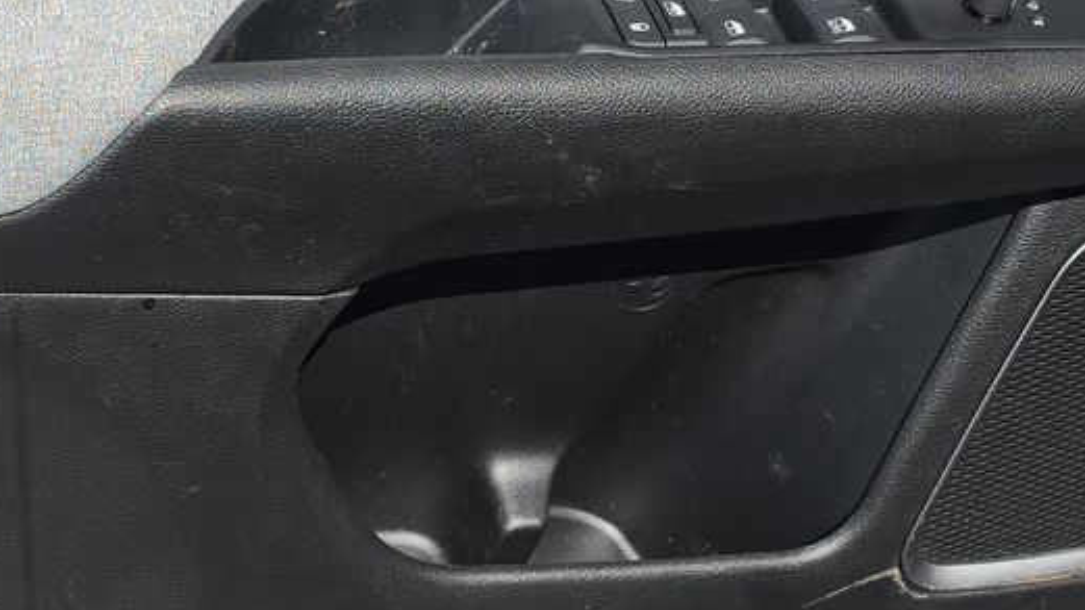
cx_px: 235
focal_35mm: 77
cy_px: 15
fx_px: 2215
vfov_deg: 15.4
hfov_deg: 27.0
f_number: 1.4
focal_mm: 6.5
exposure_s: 1/561
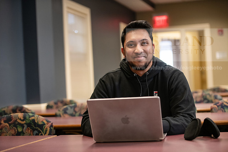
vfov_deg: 17.5
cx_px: 114
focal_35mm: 78
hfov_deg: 26.0
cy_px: 76
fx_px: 494
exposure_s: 1/200
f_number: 2.8
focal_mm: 78
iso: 2000
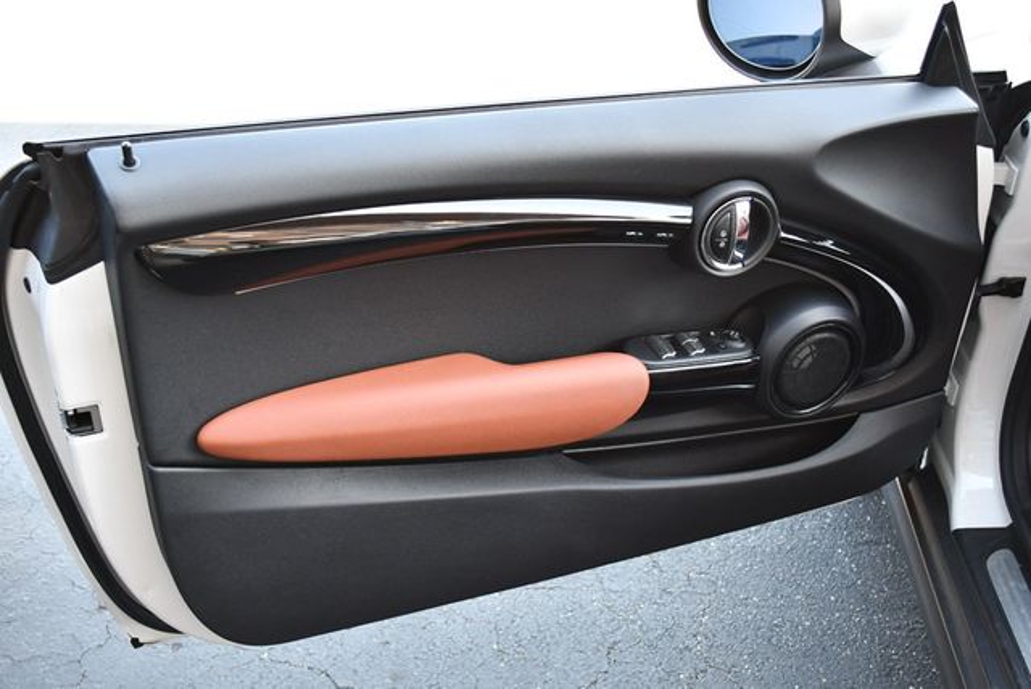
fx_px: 1147
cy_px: 344
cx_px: 516
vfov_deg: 33.5
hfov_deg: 48.4
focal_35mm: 40
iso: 720
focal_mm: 20
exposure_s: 1/250
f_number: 3.8
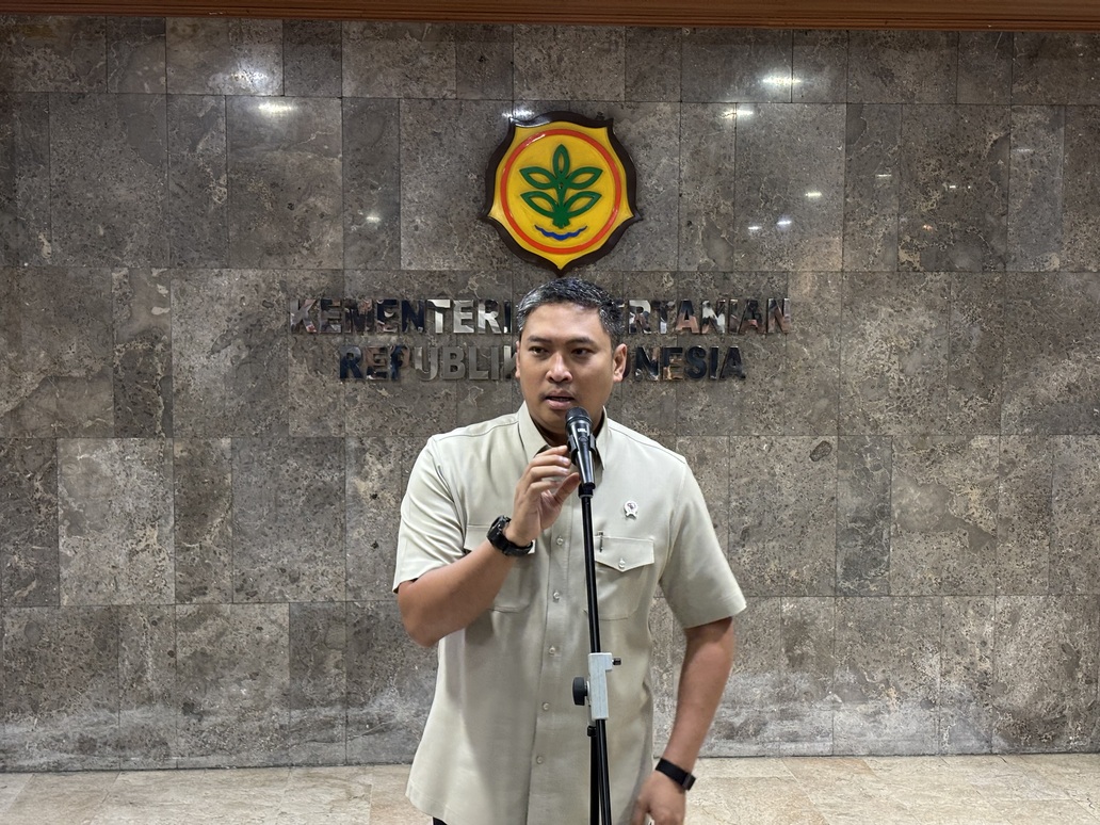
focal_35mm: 52
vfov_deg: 28.0
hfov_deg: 36.8
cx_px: 550
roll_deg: +0.3
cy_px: 412
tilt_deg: -5.0
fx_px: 1652
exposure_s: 1/33
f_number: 1.6
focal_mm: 5.96
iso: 160
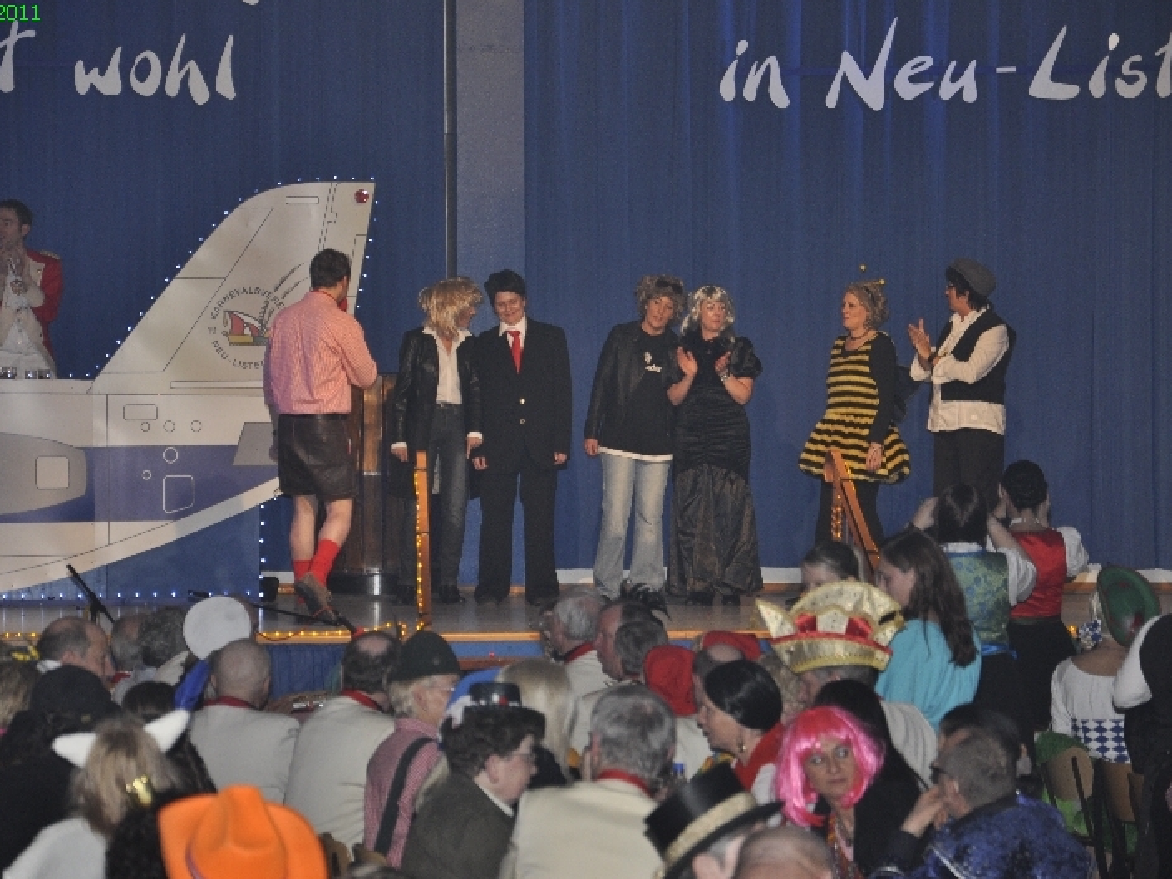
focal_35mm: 172
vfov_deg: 8.7
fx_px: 5809
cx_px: 603
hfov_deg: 11.5
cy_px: 440
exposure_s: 1/60
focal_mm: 105
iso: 400
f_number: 5.6
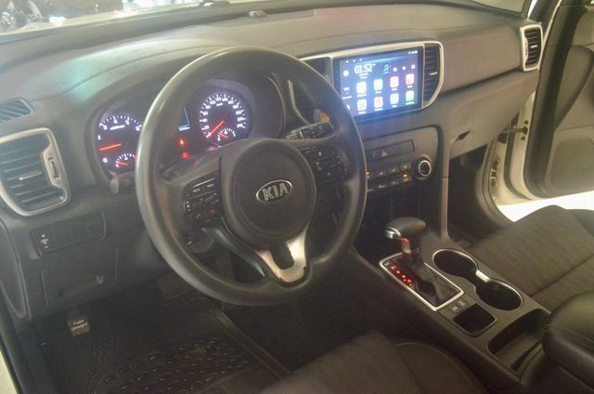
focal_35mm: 33
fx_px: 543
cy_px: 197
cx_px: 297
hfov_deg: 57.3
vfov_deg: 39.8
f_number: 3.8
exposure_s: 1/30
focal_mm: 22
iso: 2800
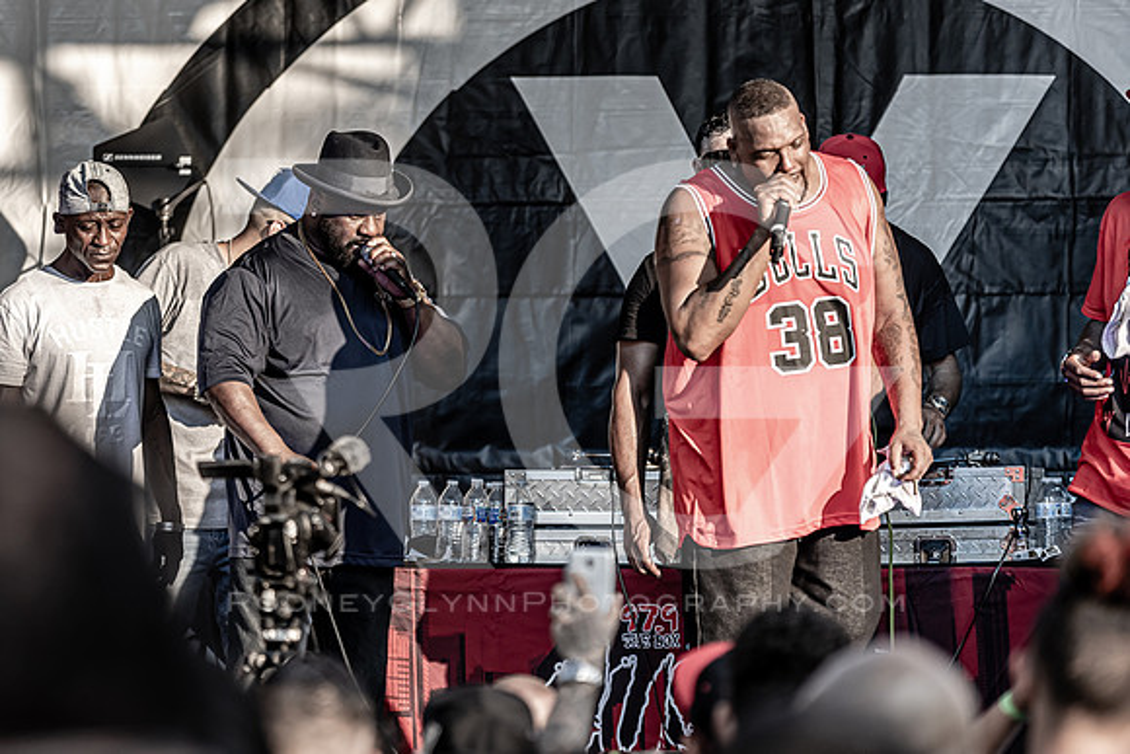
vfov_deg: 5.0
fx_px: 8586
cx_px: 357
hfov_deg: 7.5
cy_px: 238
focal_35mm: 273
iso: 100
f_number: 2.8
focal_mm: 200
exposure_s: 1/800
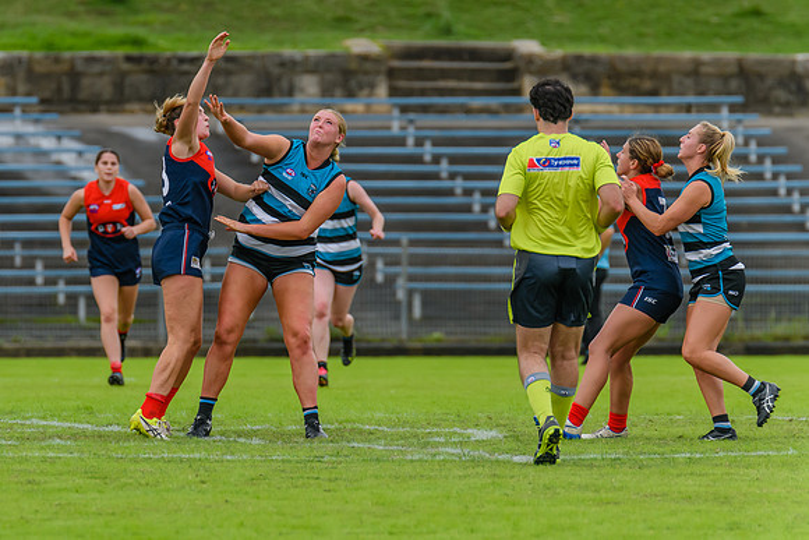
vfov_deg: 2.1
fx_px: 14724
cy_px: 246
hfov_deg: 3.1
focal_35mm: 655
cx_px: 188
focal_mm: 420
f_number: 5.6
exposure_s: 1/2000
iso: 800
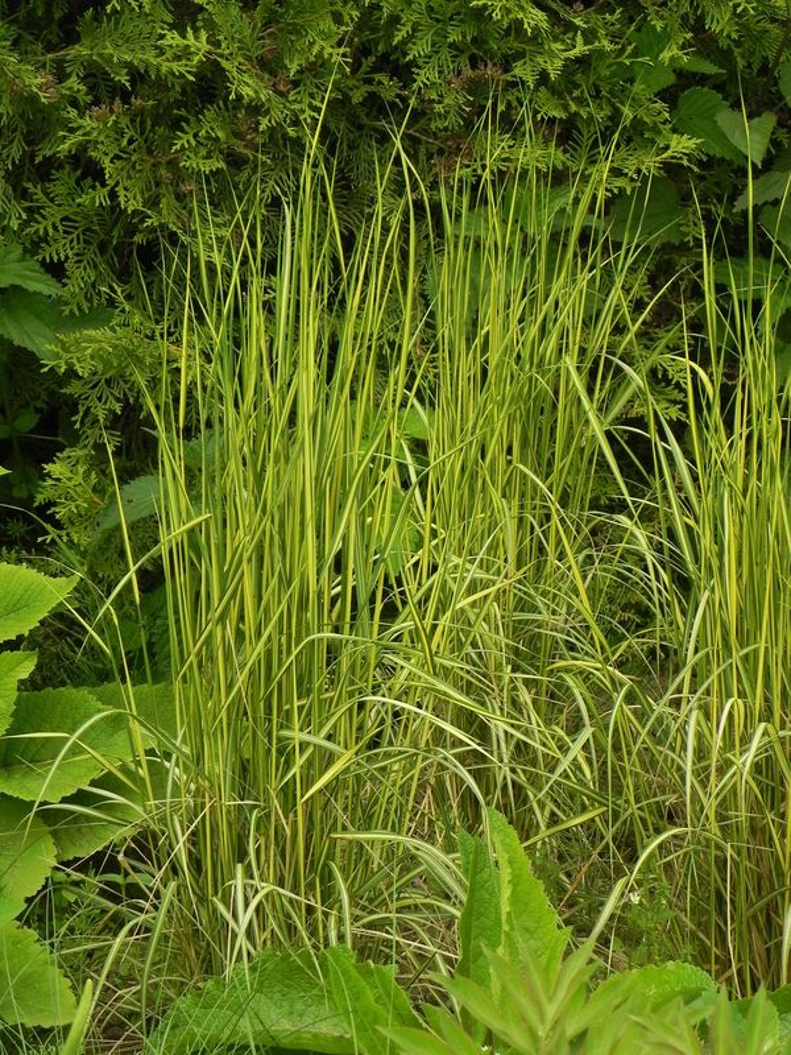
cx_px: 396
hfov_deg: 12.7
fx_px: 3565
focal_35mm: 117
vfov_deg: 16.8
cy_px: 528
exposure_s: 1/400
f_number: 4.5
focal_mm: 20.8
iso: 160
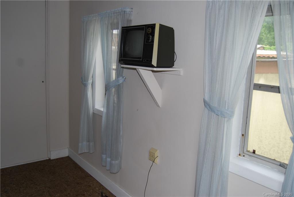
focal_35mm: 33
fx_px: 270
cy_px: 98
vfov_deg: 40.0
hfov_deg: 57.2
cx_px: 147
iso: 200
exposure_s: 1/60
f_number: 3.8
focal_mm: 22
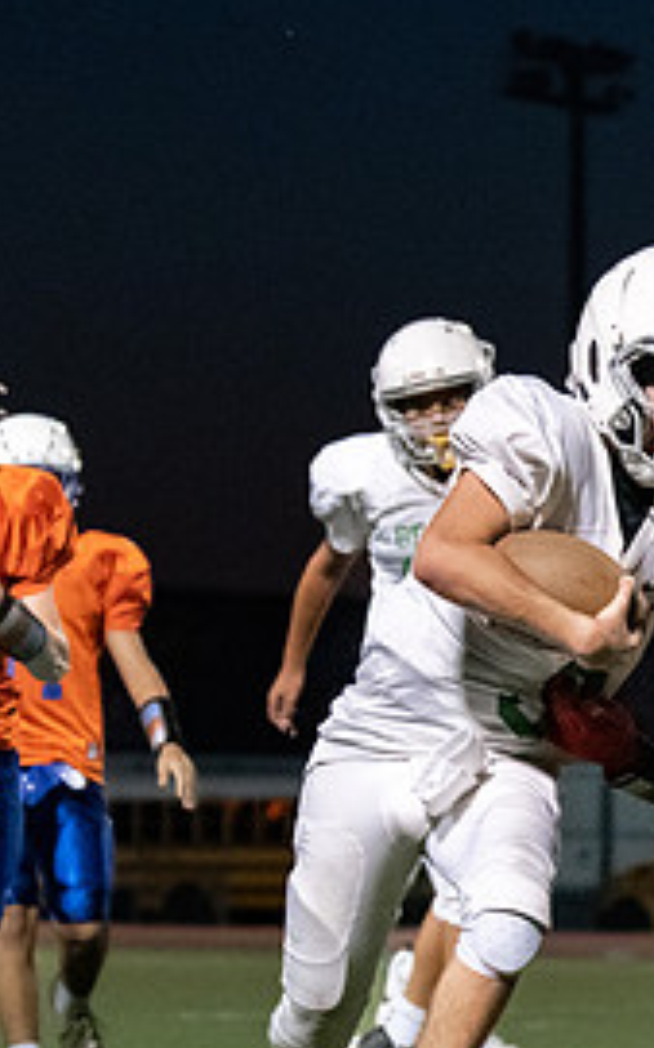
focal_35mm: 249
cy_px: 1041
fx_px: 7112
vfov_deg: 8.4
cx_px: 745
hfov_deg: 5.2
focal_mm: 70
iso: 4000
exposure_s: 1/1000
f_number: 2.8
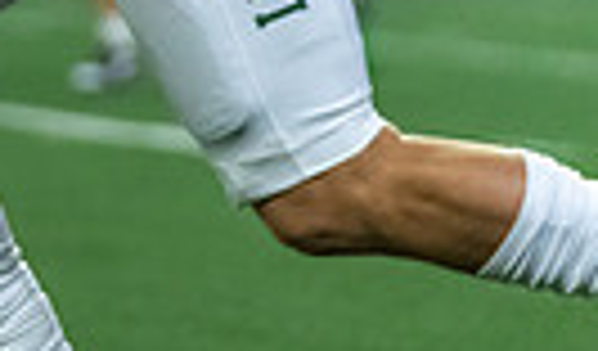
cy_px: -411
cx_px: -360
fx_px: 8572
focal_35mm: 535
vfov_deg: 2.3
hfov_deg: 4.0
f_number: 2.8
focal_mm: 118
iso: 4000
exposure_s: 1/1250
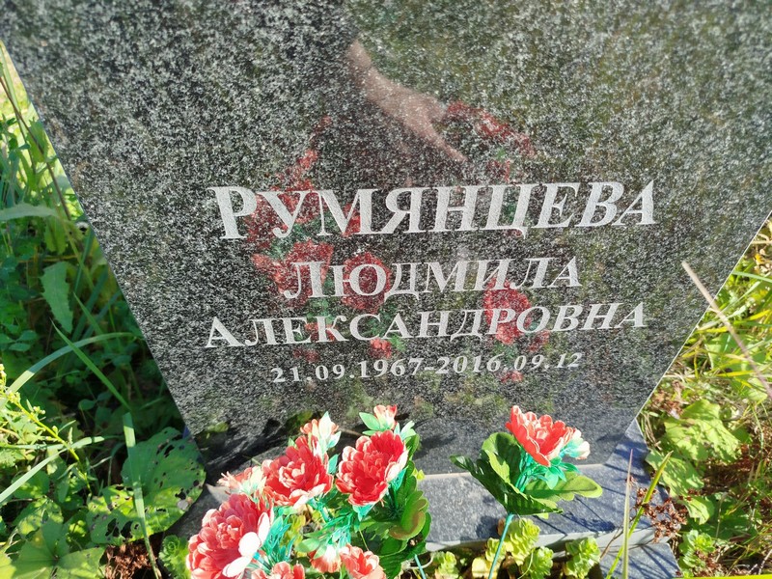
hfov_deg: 71.6
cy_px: 290
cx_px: 386
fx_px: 535
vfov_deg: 56.8
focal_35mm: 24
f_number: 1.7
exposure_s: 1/389
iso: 50
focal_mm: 5.31
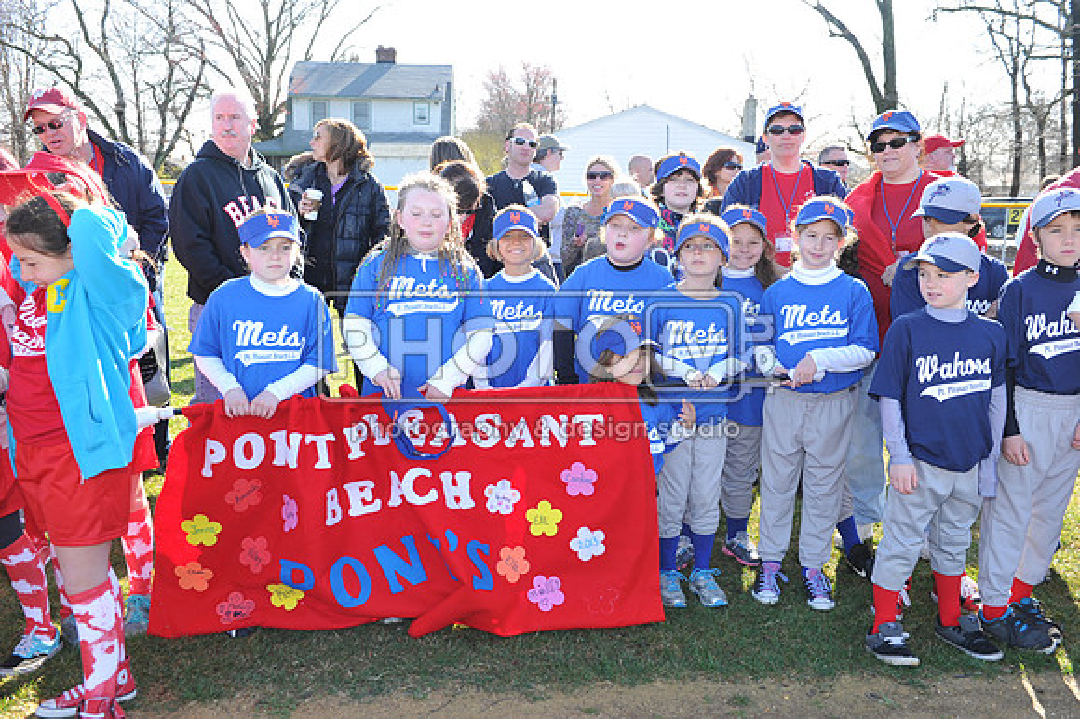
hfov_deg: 54.5
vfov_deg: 37.8
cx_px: 540
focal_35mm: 35
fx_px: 1049
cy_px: 360
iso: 200
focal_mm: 35
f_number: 5
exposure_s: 1/160
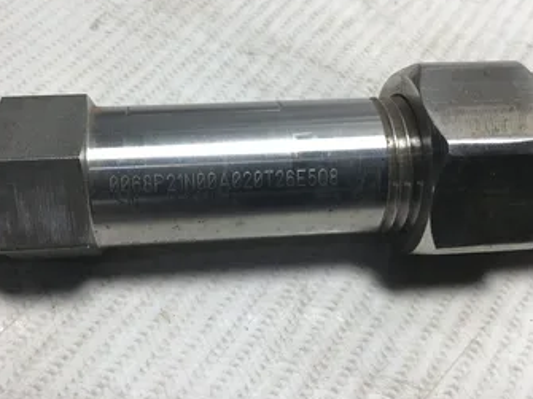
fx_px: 570
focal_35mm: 37
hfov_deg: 50.1
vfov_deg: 38.6
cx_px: 255
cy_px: 189
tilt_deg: -56.6
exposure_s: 1/120
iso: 40
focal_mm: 3.3
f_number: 2.4
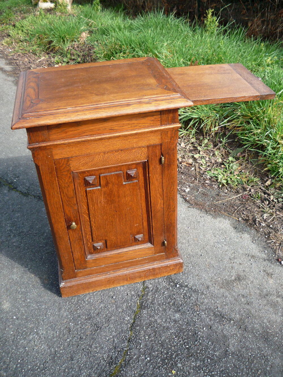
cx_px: 142
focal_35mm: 30
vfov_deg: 60.0
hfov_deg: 46.8
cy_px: 188
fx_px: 327
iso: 100
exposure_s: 1/125
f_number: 4
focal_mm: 5.2
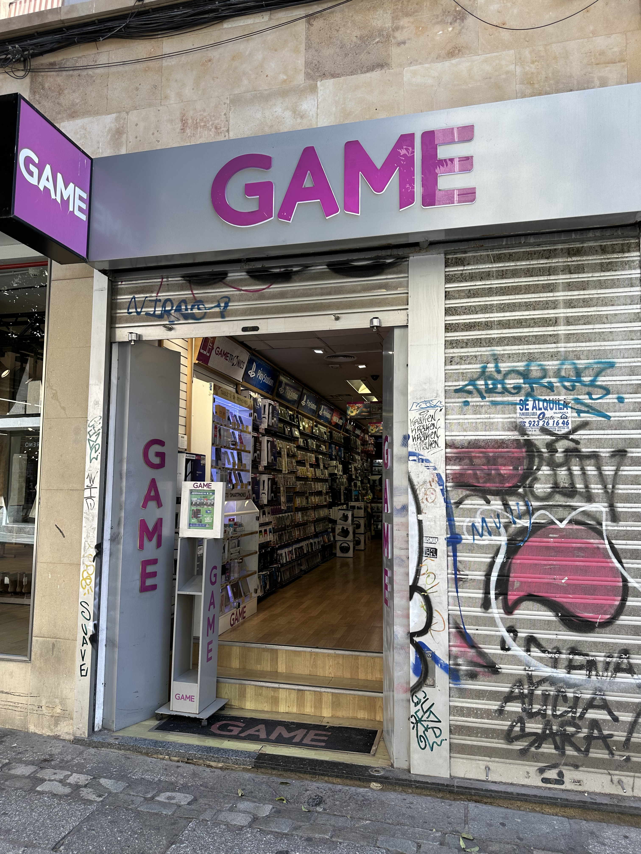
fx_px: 593
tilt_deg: +5.9
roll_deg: -1.0
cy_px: 427
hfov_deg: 56.8
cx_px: 320
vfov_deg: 71.6
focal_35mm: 24
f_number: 1.78
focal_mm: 6.86
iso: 80
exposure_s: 1/354
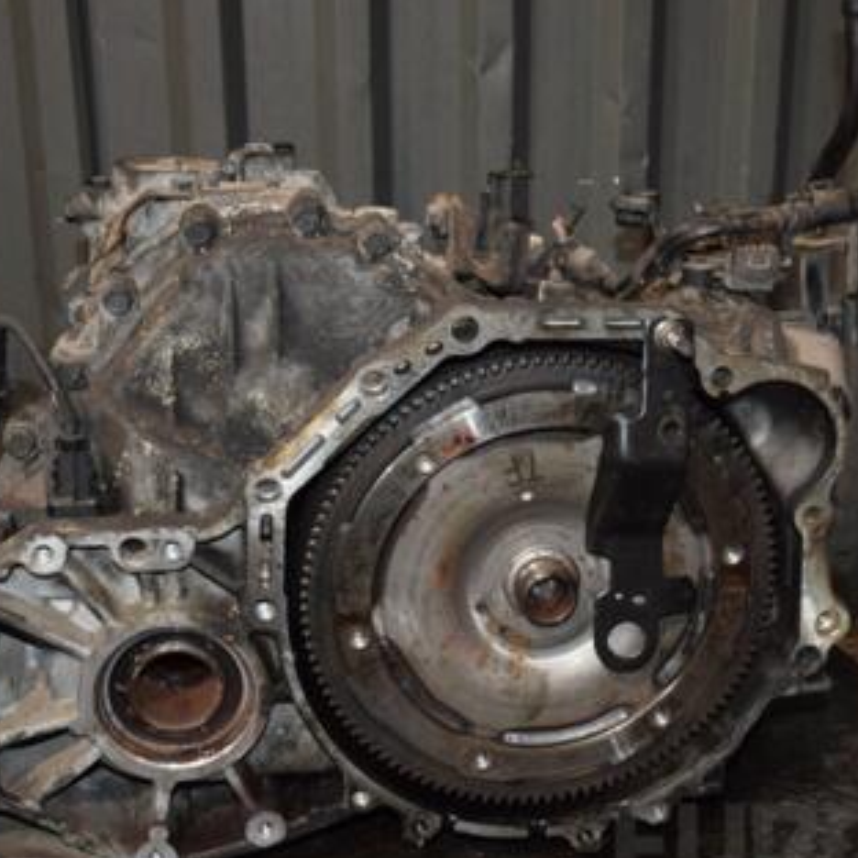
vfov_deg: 31.6
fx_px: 1514
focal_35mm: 54
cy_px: 478
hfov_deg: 31.4
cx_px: 564
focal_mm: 22
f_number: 5
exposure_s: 1/60
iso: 800
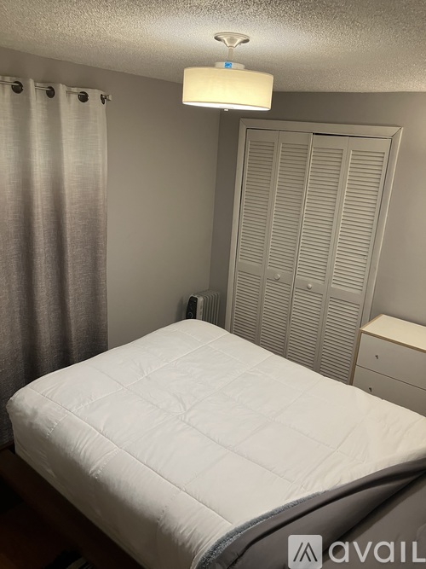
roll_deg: -5.2
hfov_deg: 49.7
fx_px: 460
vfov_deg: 63.5
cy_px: 284
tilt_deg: -16.4
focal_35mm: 28
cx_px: 213
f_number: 1.8
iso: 100
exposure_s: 1/60
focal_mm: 3.99
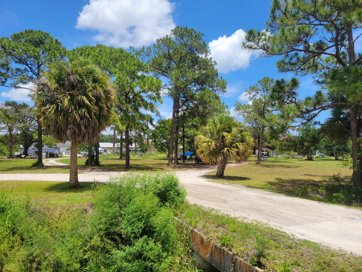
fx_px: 272
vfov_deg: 53.1
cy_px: 136
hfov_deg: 67.3
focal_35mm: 26
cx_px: 181
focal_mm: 5.4
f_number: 1.8
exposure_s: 1/2579
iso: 40
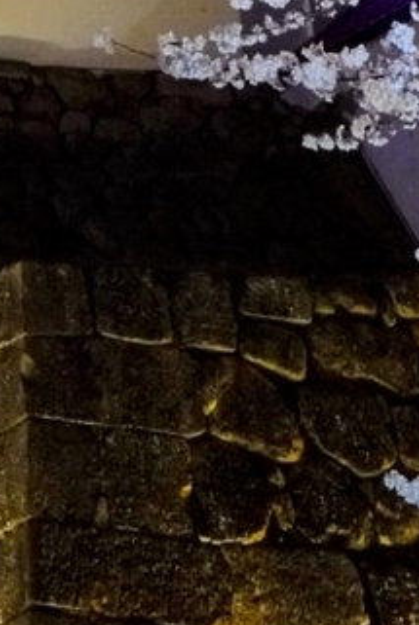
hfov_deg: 8.6
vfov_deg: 12.0
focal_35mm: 157
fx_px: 2732
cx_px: -199
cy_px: -520
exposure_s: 1/60
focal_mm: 28
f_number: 4
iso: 8000
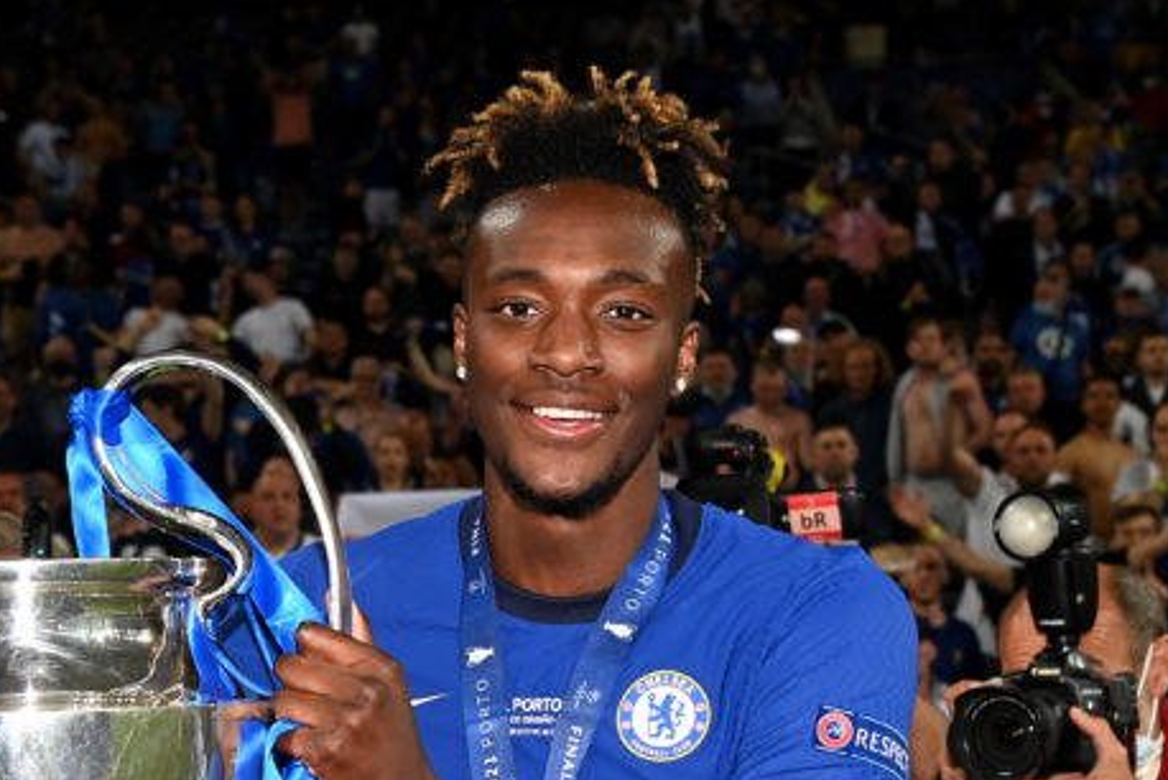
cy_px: 740
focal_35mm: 76
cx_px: 576
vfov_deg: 17.6
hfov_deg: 26.6
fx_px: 2467
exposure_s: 1/500
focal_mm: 34
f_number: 5.6
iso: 1000
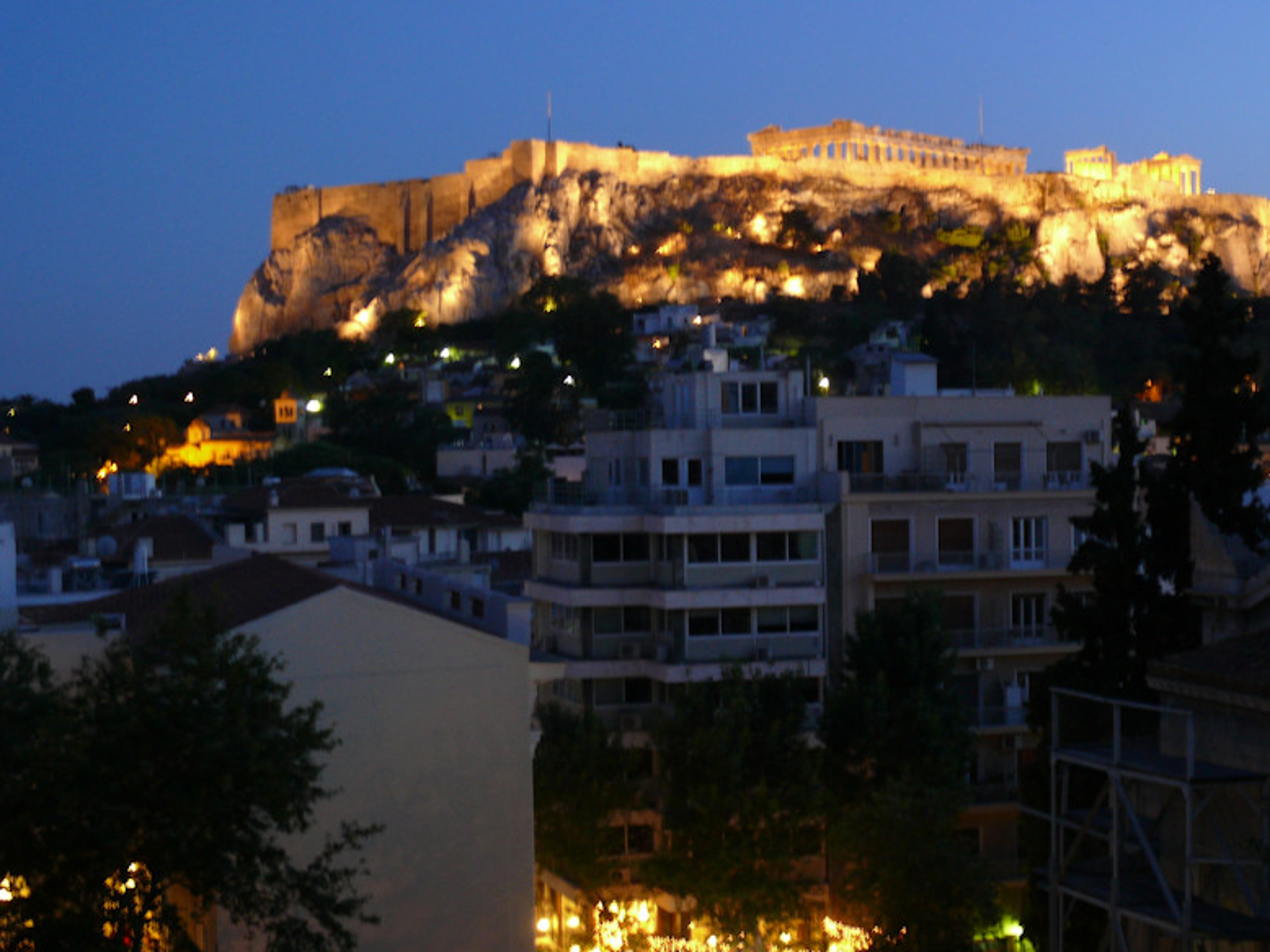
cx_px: 810
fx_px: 2311
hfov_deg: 30.6
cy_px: 534
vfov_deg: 23.3
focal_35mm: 63
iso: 100
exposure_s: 1
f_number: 3.2
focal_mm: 10.3
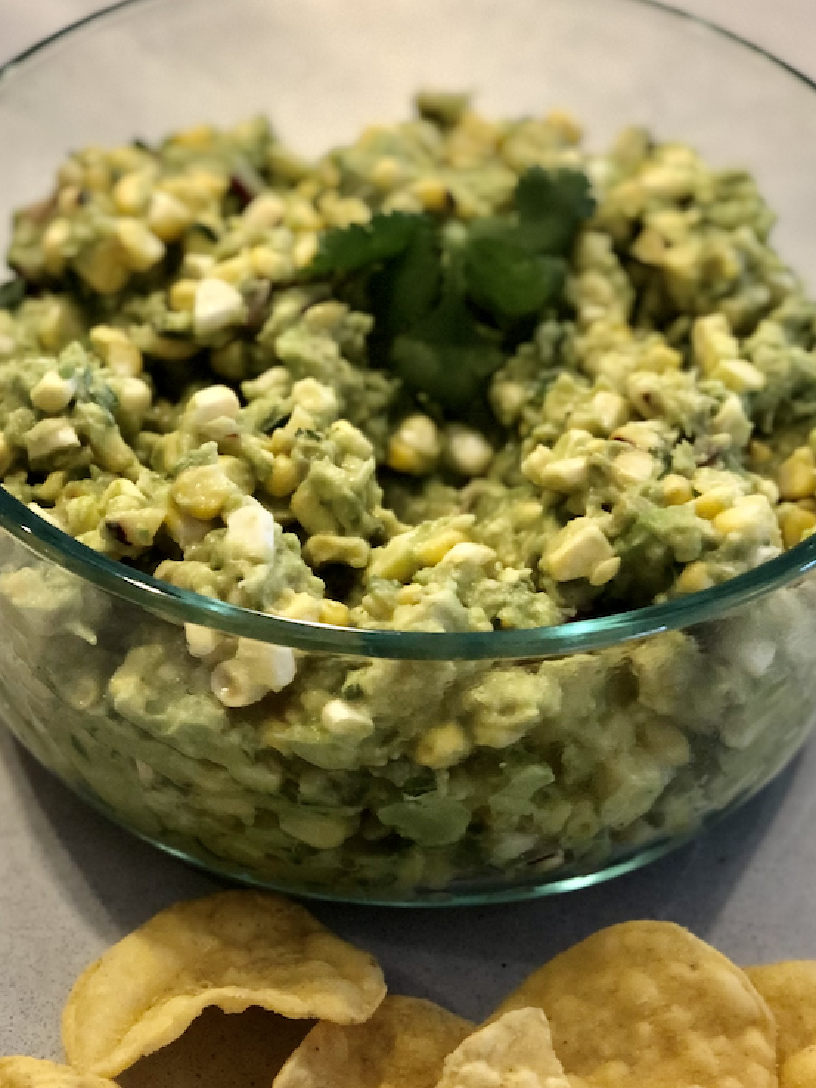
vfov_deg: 20.8
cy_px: 699
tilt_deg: -45.8
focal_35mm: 94
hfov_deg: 15.7
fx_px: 2954
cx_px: 462
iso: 125
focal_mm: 6
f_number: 2.4
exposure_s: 1/30
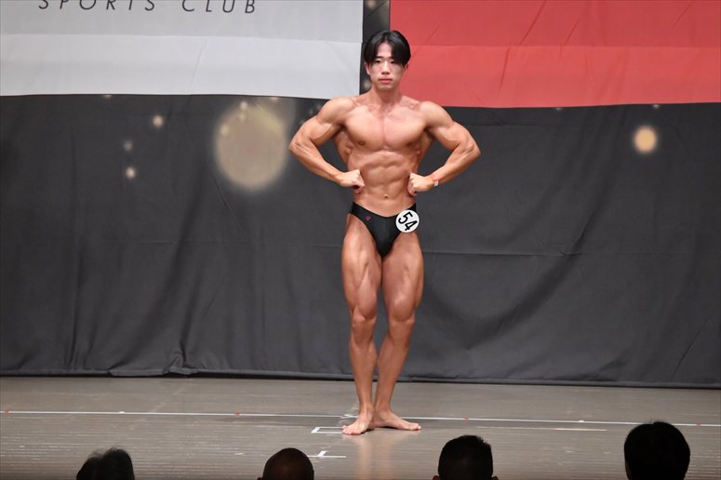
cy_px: 240
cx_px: 360
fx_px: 4044
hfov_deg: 10.2
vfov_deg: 6.8
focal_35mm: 202
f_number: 5.6
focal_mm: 135
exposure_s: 1/400
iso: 6400
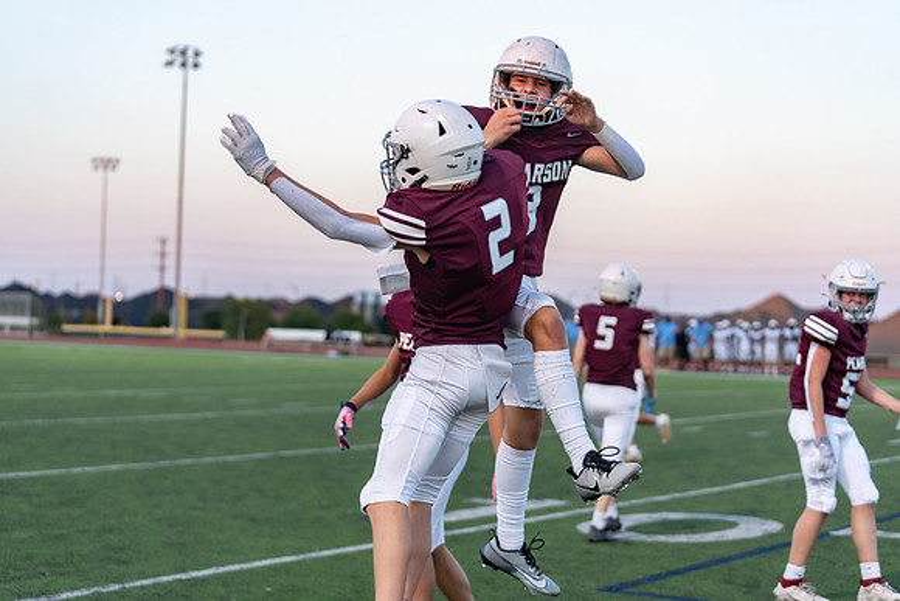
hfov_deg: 28.8
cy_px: 300
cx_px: 450
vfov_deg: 19.5
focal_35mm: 70
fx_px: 1750
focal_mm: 70
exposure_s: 1/1250
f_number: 2.8
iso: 1000
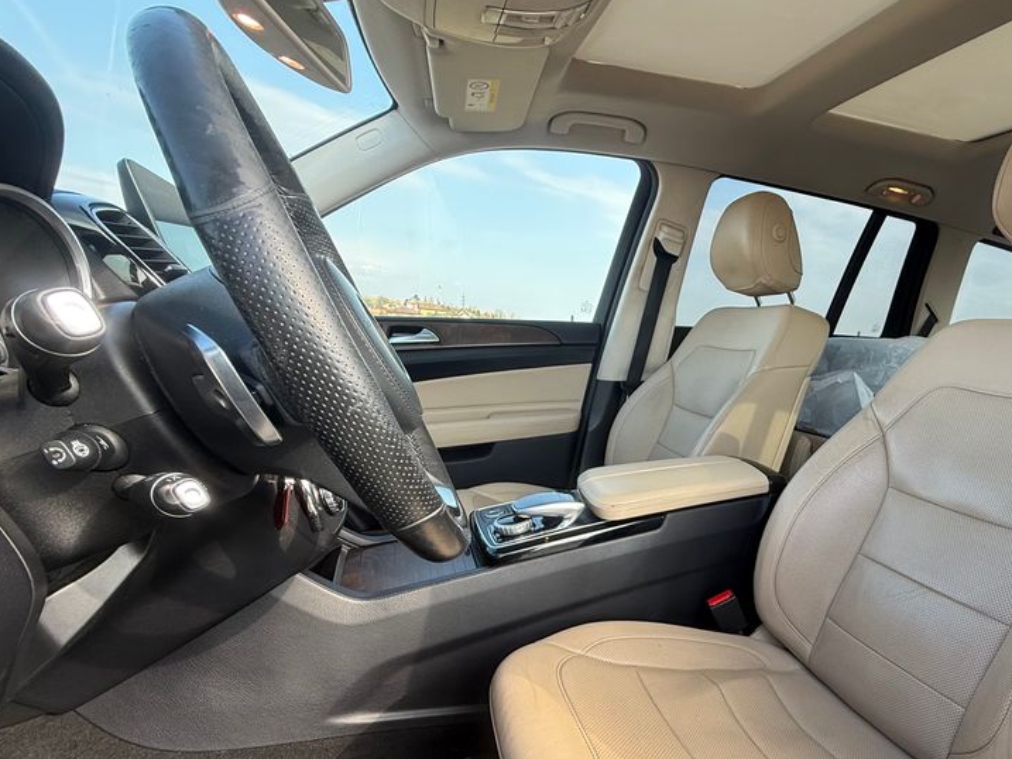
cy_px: 522
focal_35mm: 20
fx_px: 585
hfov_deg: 78.8
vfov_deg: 63.8
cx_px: 682
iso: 64
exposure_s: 1/206
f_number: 2.2
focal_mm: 2.22
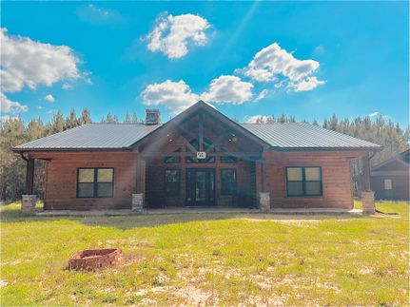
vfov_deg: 53.0
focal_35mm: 26
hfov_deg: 67.3
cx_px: 205
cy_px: 154
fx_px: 308
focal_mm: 5.7
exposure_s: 1/7463
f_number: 1.5
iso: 50
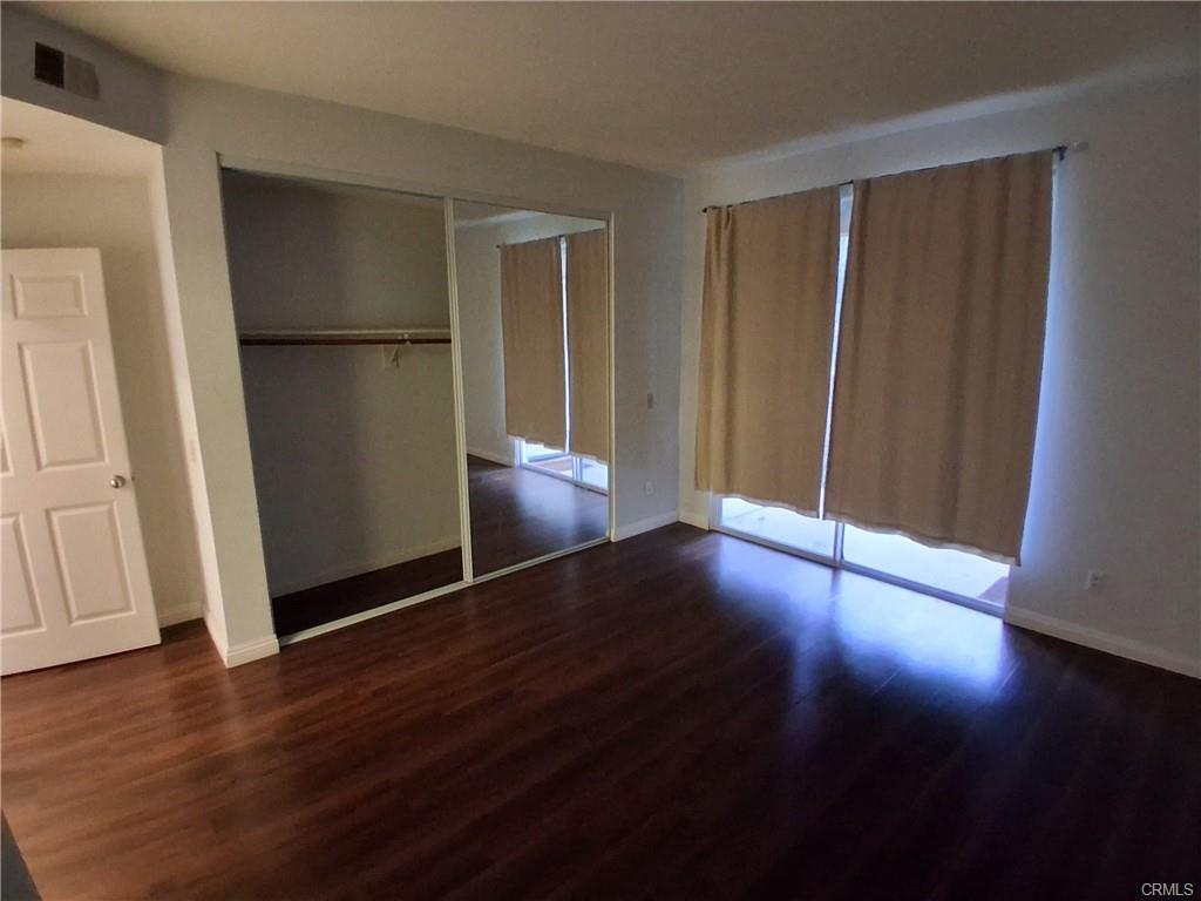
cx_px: 600
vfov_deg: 74.7
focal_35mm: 17
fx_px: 590
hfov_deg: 91.0
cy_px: 450
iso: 500
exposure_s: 1/20
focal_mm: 1.4
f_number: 2.2
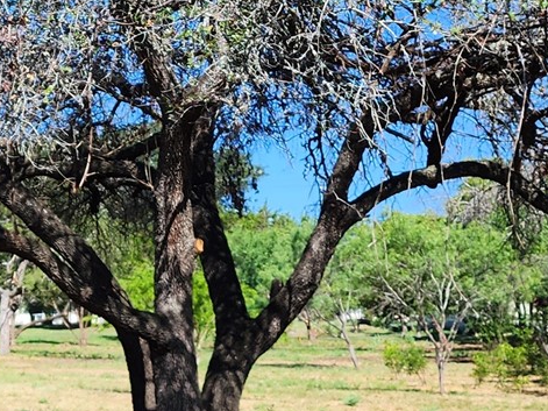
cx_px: -145
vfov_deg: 14.8
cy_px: 277
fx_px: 1583
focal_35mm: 100
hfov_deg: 18.4
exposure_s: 1/681
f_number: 1.8
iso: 12
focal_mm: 6.4
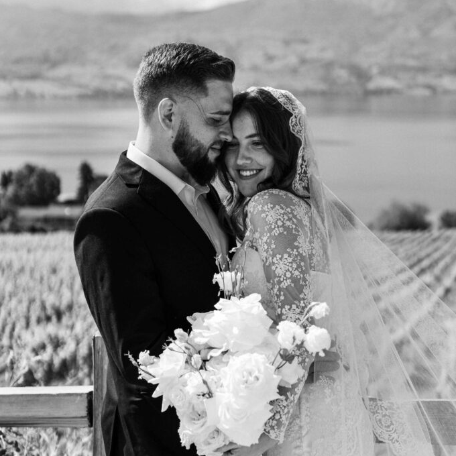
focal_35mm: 64
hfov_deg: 26.9
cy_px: 249
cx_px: 228
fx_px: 954
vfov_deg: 26.9
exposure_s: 1/5000
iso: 100
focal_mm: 50
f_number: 2.8
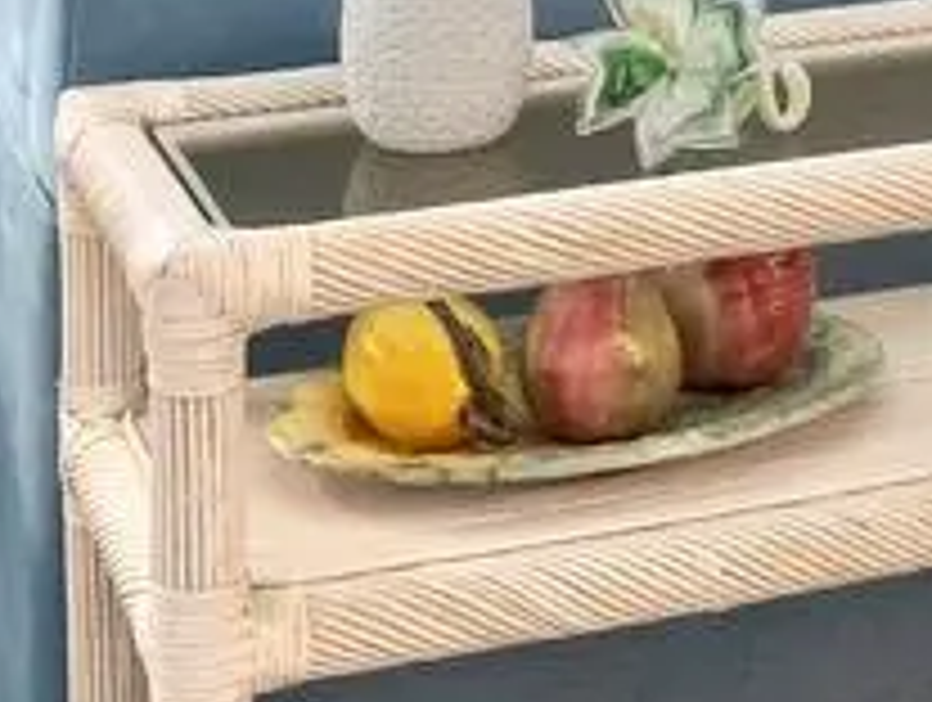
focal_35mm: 108
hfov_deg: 17.3
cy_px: -837
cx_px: 1130
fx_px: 2913
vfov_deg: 11.8
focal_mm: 7
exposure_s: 1/6
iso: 500
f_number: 9
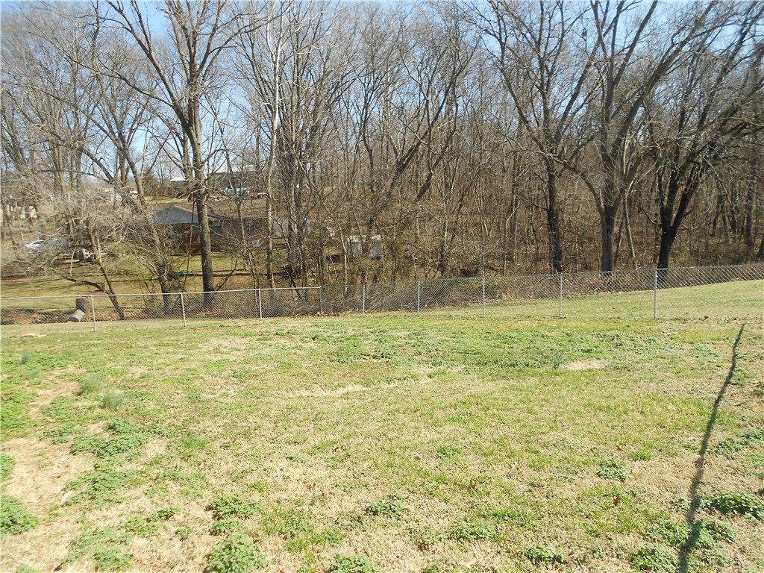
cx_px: 382
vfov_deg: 53.1
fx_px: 574
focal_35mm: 26
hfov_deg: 67.3
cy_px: 286
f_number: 3.2
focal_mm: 4.6
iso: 80
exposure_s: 1/500
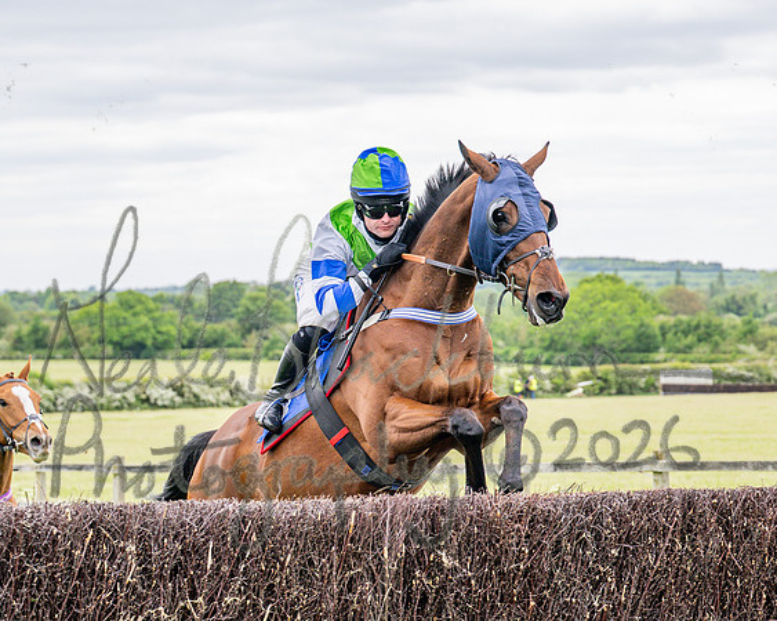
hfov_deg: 14.8
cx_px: 443
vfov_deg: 11.8
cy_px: 330
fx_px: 2993
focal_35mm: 130
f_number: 4
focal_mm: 70
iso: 400
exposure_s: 1/1250
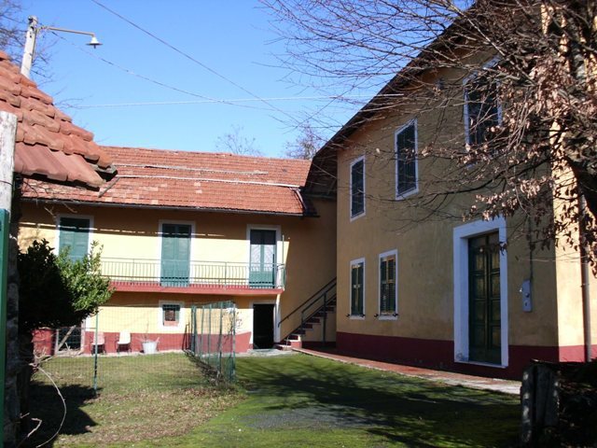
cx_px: 298
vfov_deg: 39.7
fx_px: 621
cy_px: 224
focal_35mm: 36
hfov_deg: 51.4
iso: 64
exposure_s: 1/160
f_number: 7.3
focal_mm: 6.3
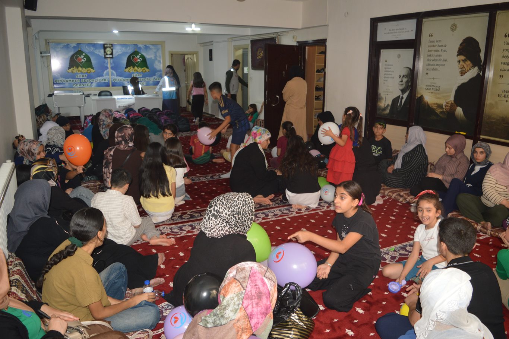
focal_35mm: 27
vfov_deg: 47.9
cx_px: 254
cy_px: 170
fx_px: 382
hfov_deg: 67.4
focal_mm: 18
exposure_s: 1/60
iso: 560
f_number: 3.5
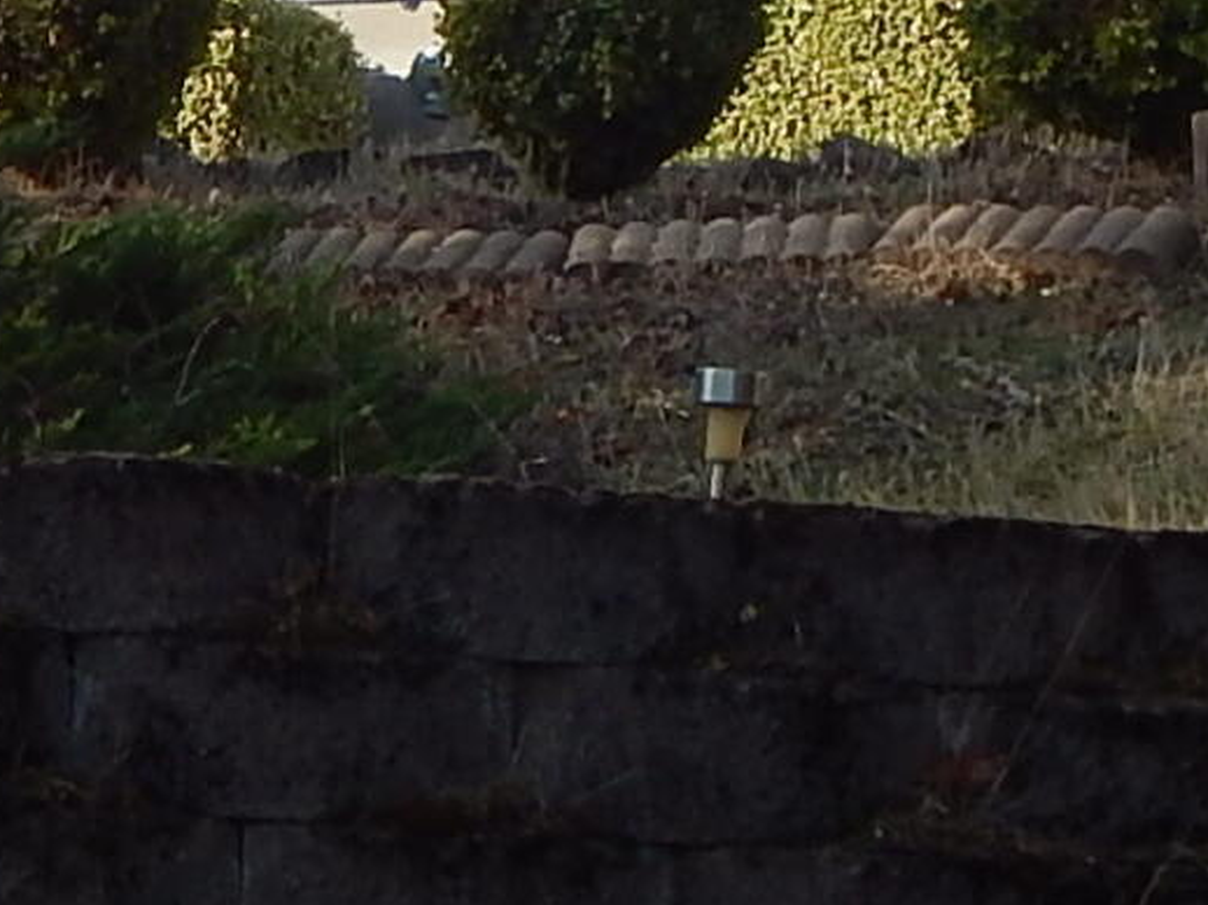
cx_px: 739
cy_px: -65
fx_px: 9697
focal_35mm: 278
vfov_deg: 5.3
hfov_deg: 7.1
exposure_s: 1/500
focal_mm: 8.6
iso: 125
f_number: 3.7
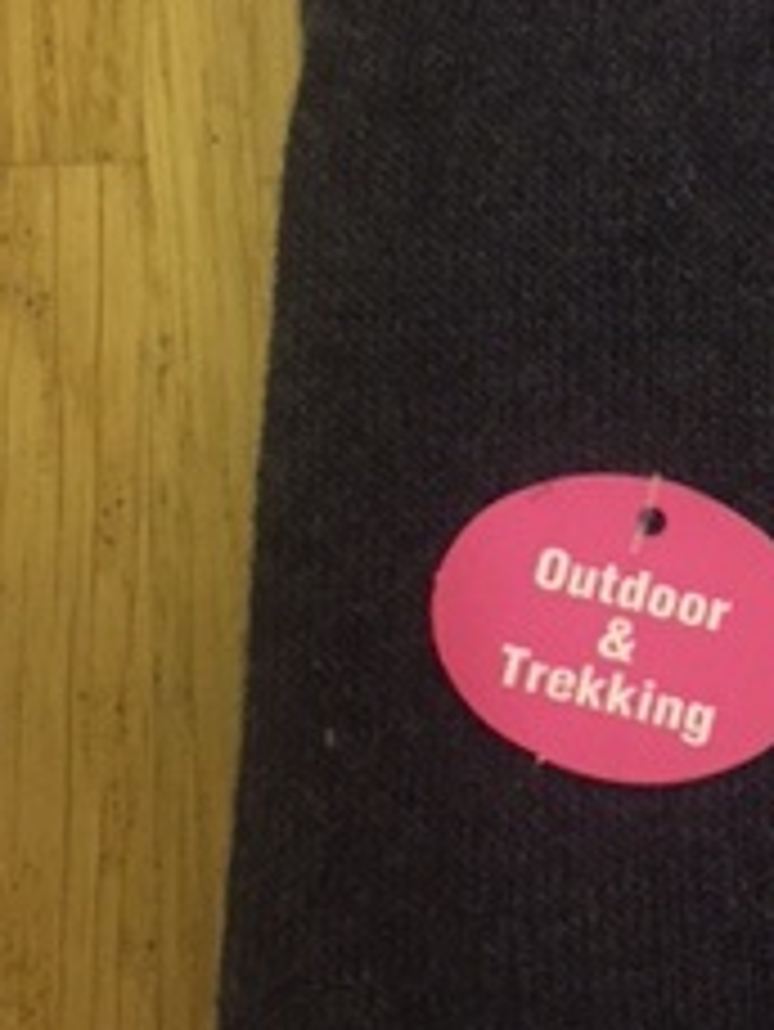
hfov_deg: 17.9
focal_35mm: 81
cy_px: 256
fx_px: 2413
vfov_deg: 23.9
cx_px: 706
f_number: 2.2
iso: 250
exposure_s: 1/33
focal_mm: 4.15
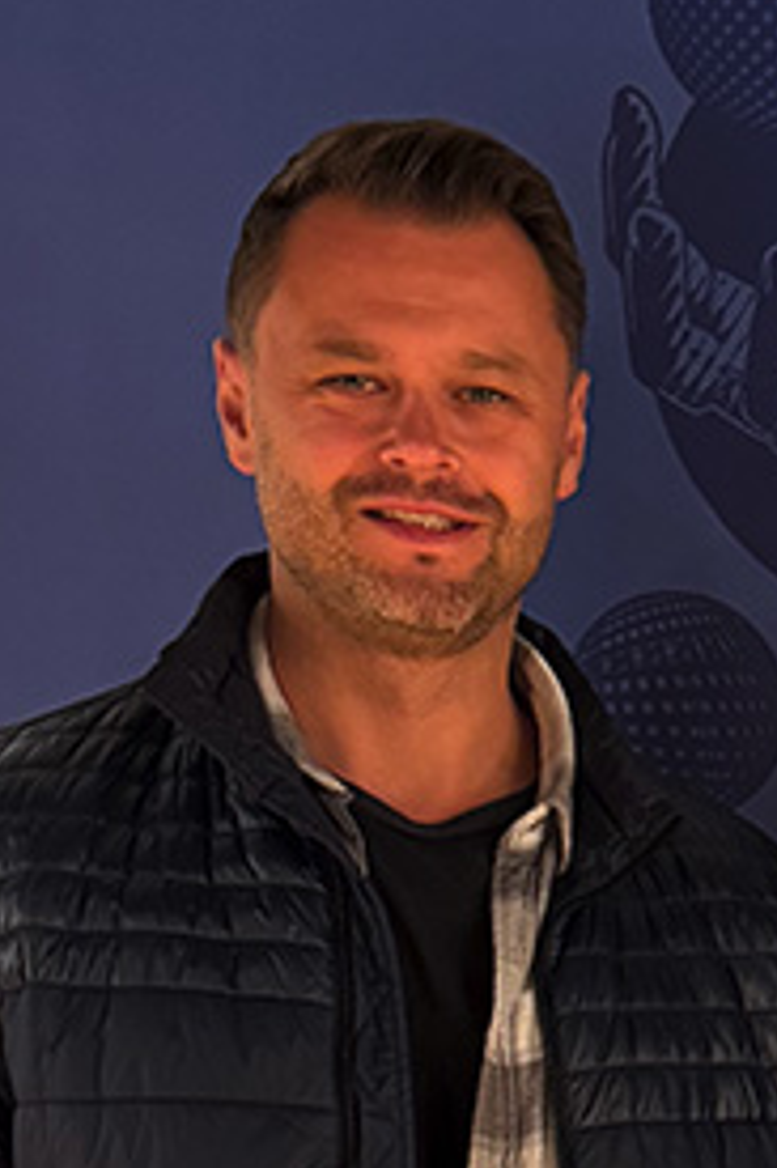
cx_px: 1138
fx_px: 3144
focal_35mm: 97
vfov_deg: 19.4
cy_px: 1523
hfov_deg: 13.3
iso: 500
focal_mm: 6.76
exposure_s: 1/50
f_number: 1.78
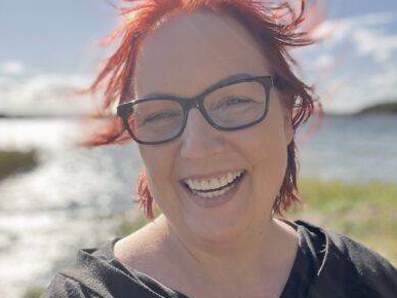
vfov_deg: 45.4
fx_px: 355
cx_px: 196
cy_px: 149
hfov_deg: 58.4
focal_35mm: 31
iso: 32
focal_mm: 2.71
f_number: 2.2
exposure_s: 1/413
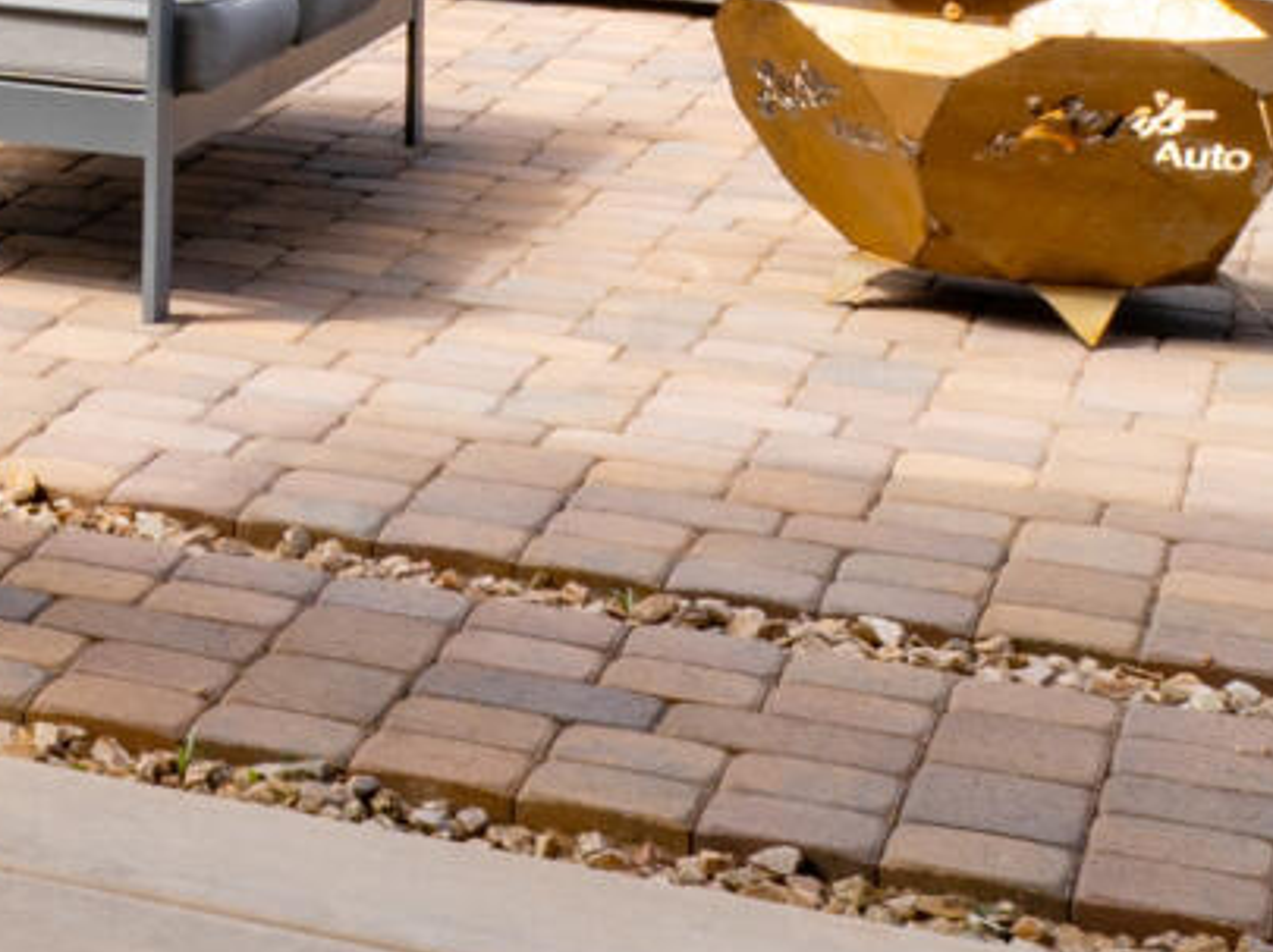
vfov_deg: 12.0
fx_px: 4189
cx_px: -1946
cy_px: -726
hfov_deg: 12.6
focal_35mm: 114
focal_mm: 16
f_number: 18
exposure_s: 1/30
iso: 100
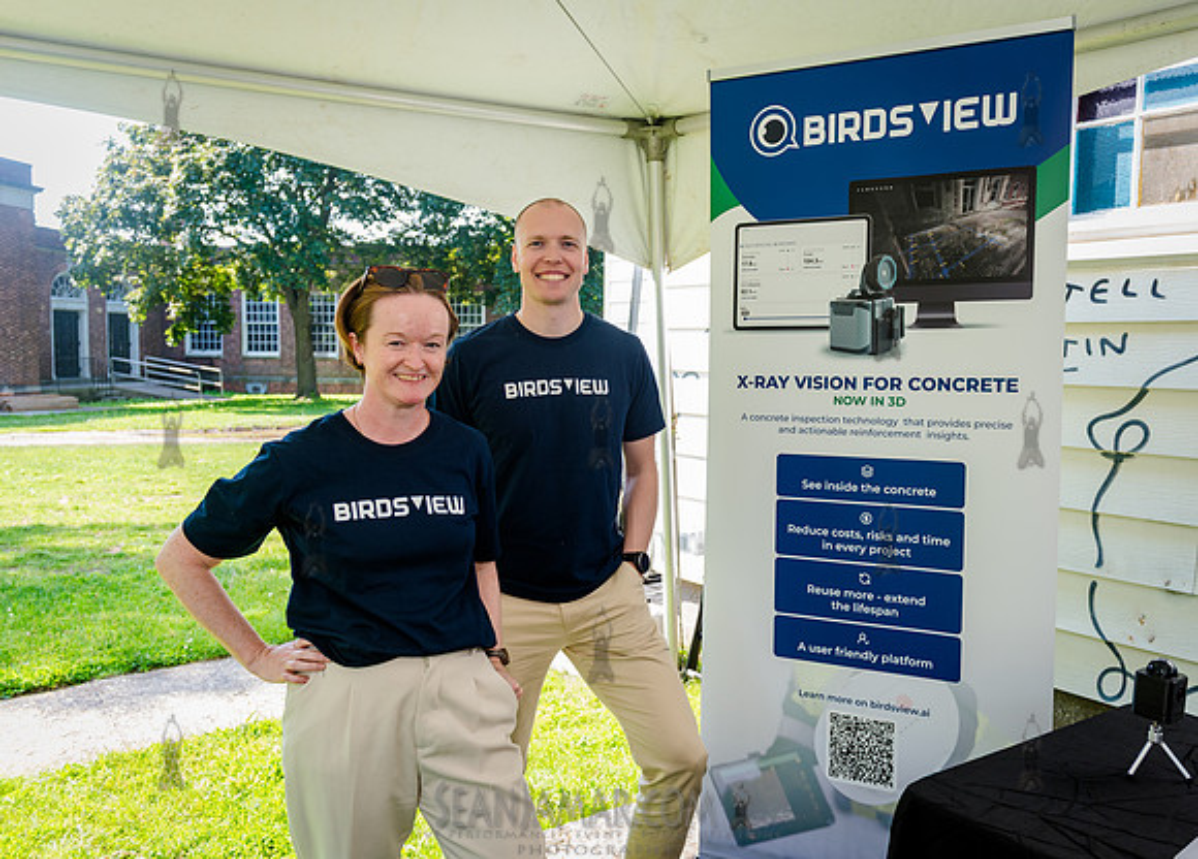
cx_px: 644
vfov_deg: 44.7
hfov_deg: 59.5
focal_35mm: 31
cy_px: 430
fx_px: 1046
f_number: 3.5
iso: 400
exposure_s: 1/250
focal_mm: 28
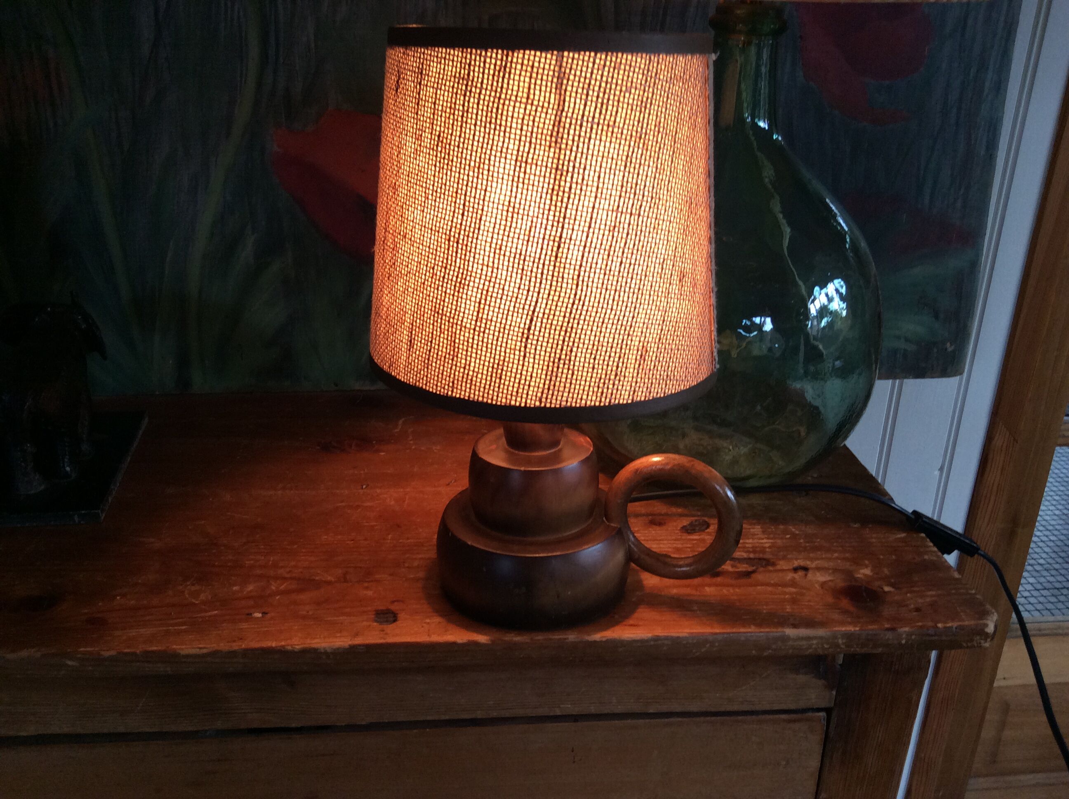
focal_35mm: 32
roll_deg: -1.4
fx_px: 987
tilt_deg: -23.7
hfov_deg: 56.9
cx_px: 534
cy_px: 400
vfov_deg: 44.1
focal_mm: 3.3
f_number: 2.4
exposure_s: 1/25
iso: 64
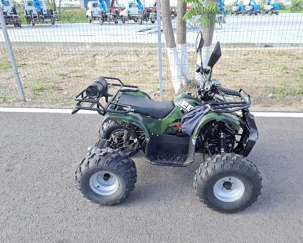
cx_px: 166
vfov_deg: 56.8
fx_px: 224
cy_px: 117
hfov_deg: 68.0
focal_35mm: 25
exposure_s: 1/147
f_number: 1.8
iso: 50
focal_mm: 5.54
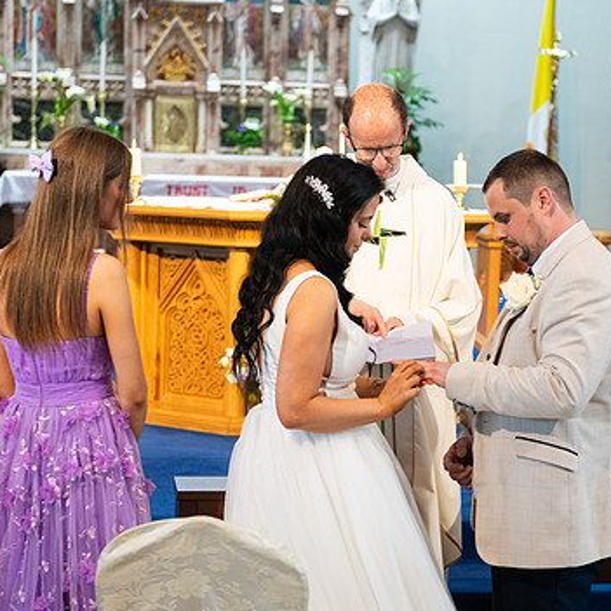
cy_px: 290
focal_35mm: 87
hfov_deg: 19.9
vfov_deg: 19.9
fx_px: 1737
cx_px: 399
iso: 800
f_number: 3.5
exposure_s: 1/160
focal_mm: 62
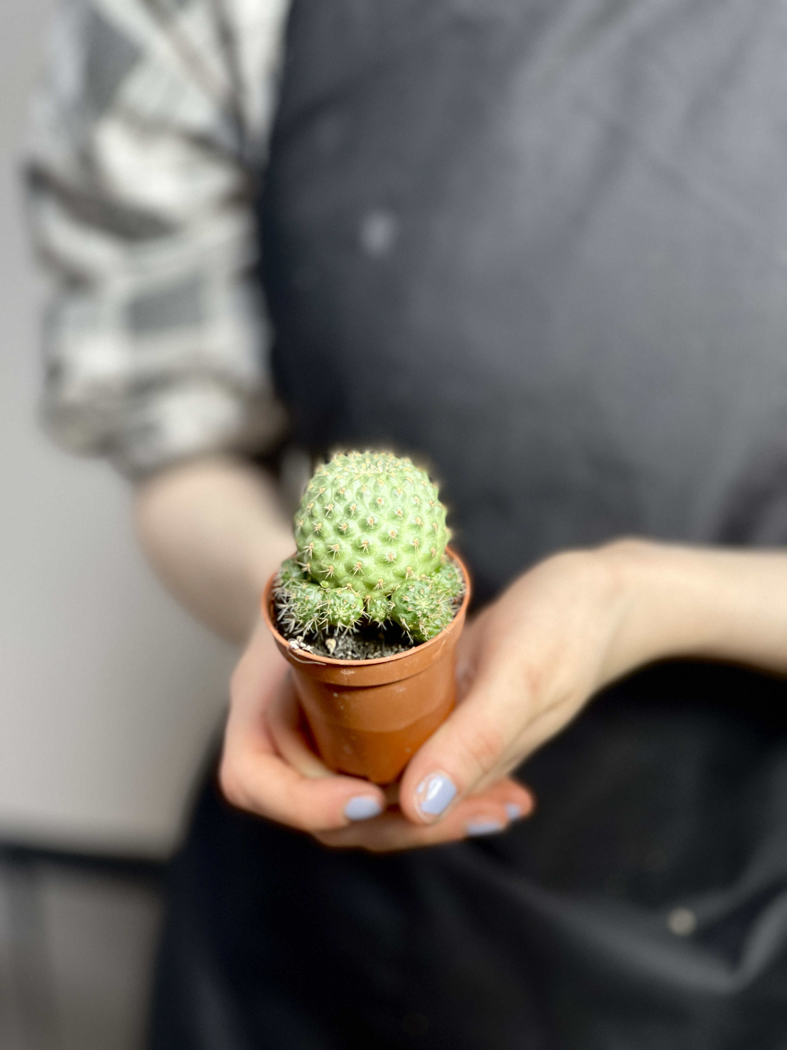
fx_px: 1940
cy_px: 525
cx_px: 394
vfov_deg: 30.3
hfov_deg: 22.9
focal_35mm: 64
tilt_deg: -24.2
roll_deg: +2.9
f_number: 2.2
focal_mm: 7.5
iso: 250
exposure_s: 1/100
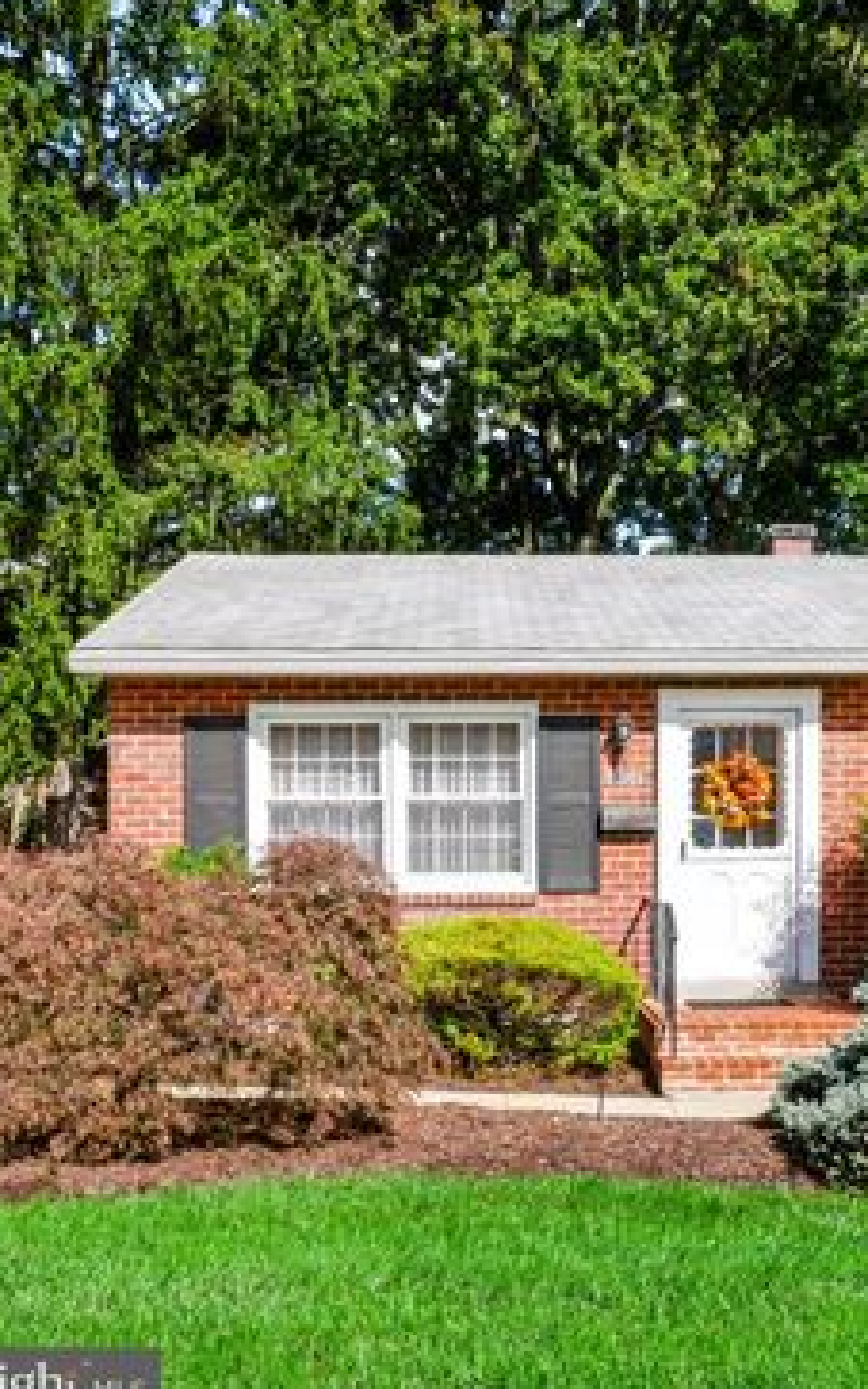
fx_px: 1324
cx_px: 883
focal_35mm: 35
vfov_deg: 55.3
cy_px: 706
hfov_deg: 33.0
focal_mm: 12
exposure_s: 1/500
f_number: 8
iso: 200
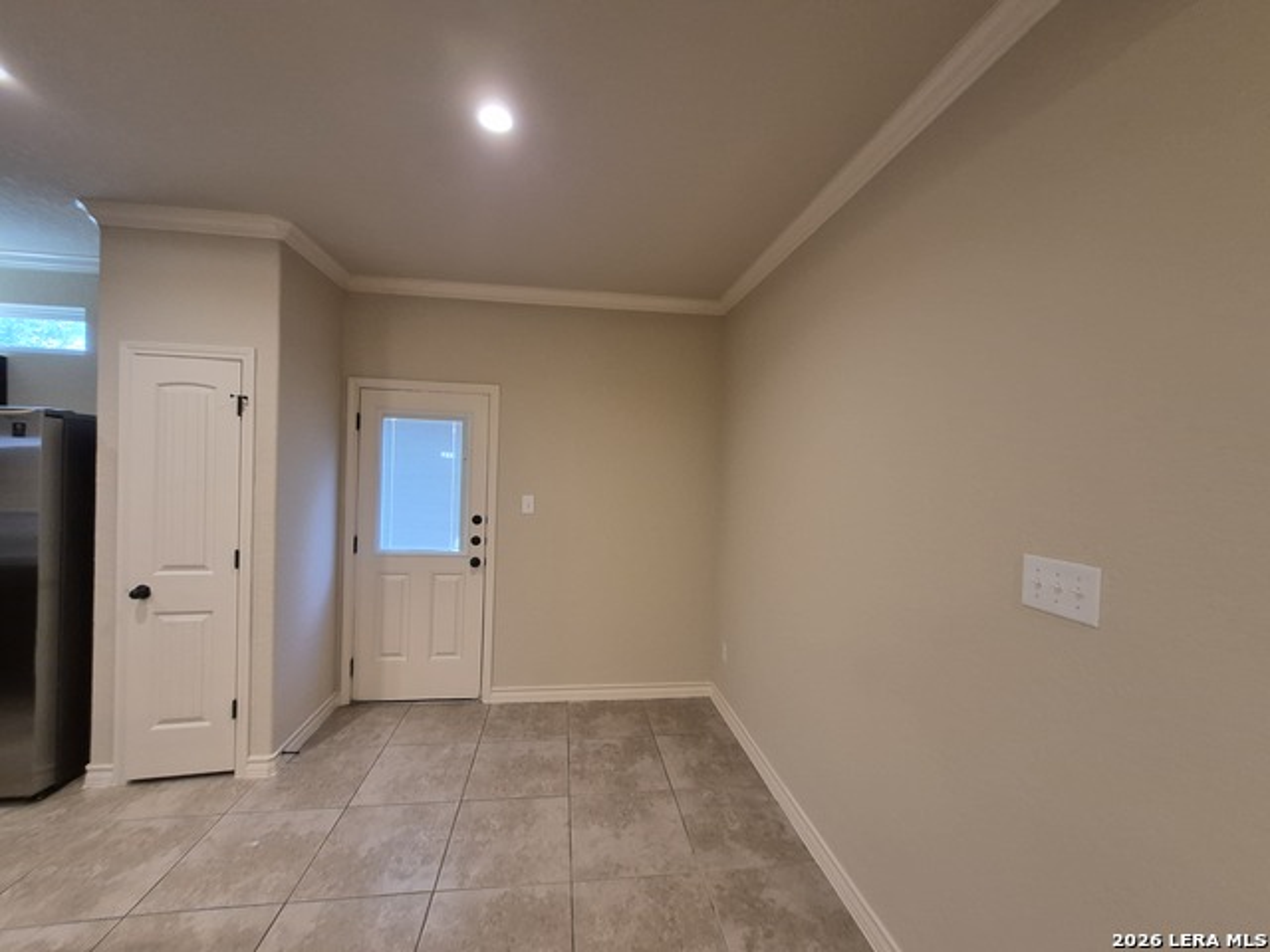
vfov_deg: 89.9
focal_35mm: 13
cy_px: 476
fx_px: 477
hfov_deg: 106.2
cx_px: 635
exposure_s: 1/60
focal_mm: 1.74
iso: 320
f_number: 2.2
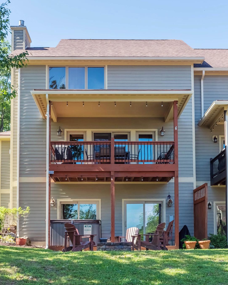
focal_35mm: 55
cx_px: 111
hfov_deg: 27.6
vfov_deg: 34.2
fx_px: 464
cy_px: 142
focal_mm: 26
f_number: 8
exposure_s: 1/250
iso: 320
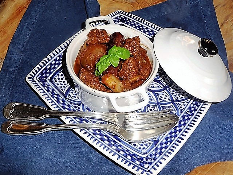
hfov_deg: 54.0
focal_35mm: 34
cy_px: 88
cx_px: 116
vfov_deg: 41.8
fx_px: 229
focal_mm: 5.6
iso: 100
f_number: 3.6
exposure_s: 1/30
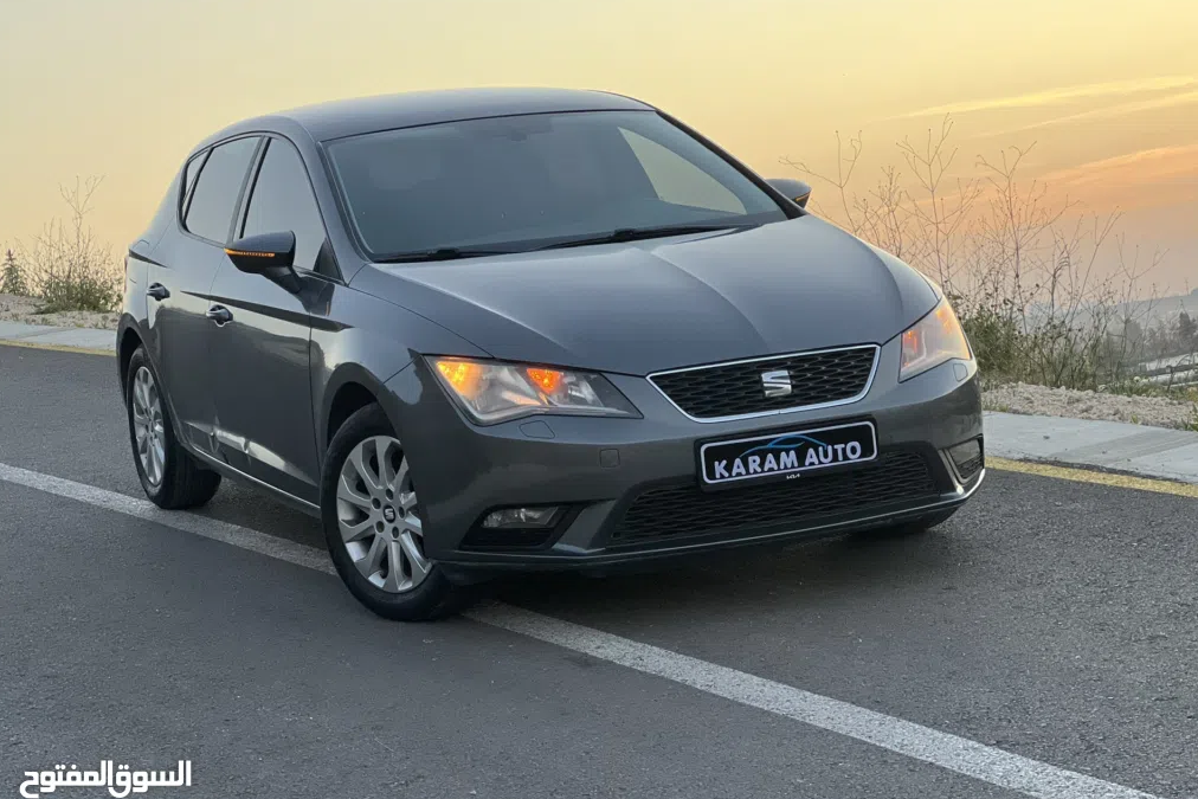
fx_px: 2696
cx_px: 597
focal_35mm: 81
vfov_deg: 16.9
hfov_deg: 25.1
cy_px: 419
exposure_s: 1/121
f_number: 2.8
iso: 200
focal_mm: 9
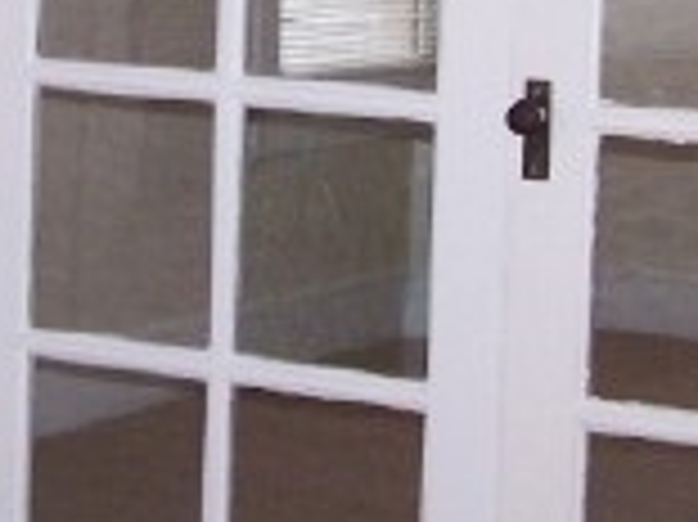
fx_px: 3183
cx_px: 230
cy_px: -97
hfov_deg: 12.5
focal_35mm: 158
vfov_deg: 9.3
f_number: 2.8
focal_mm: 6.3
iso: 140
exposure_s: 1/60
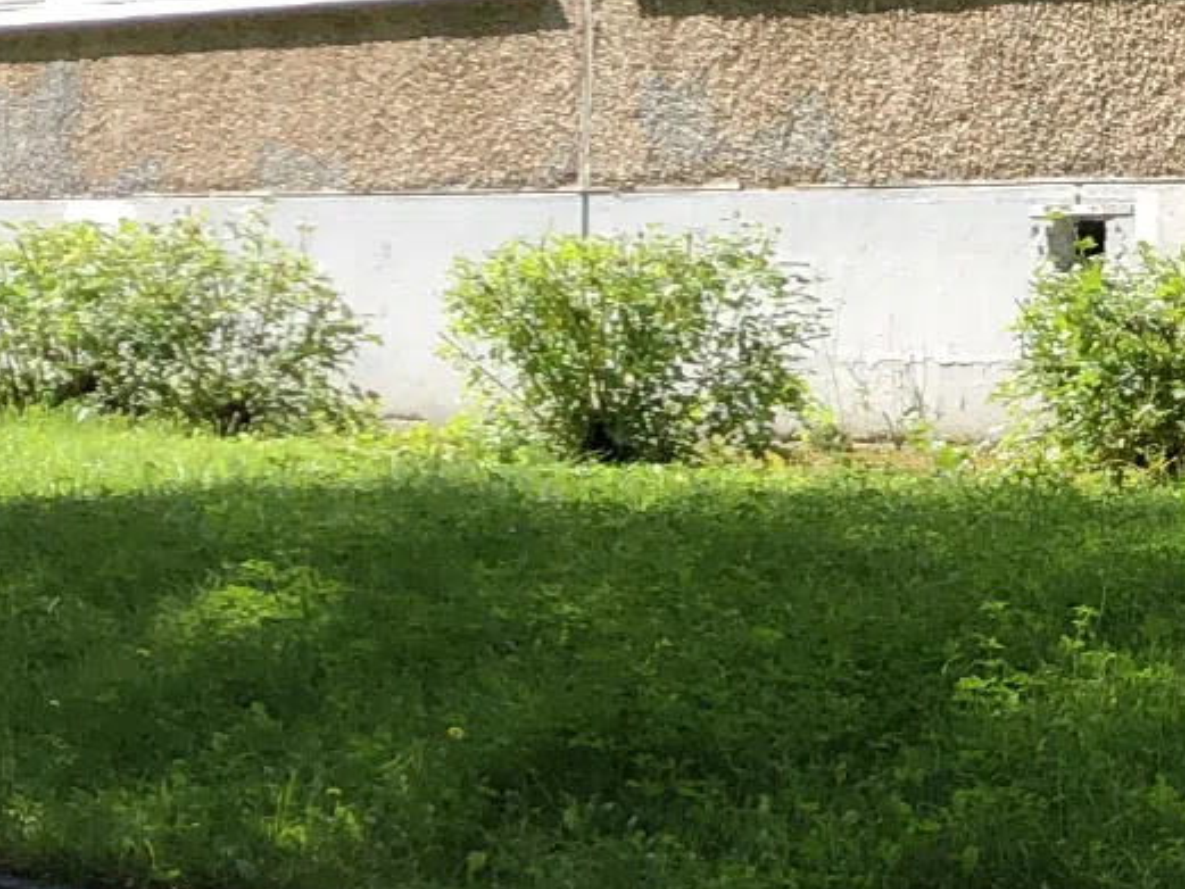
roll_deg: -0.6
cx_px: 1756
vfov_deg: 11.5
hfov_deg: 14.3
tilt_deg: -1.4
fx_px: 4417
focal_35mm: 129
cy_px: 305
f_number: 1.8
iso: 20
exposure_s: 1/725
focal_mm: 4
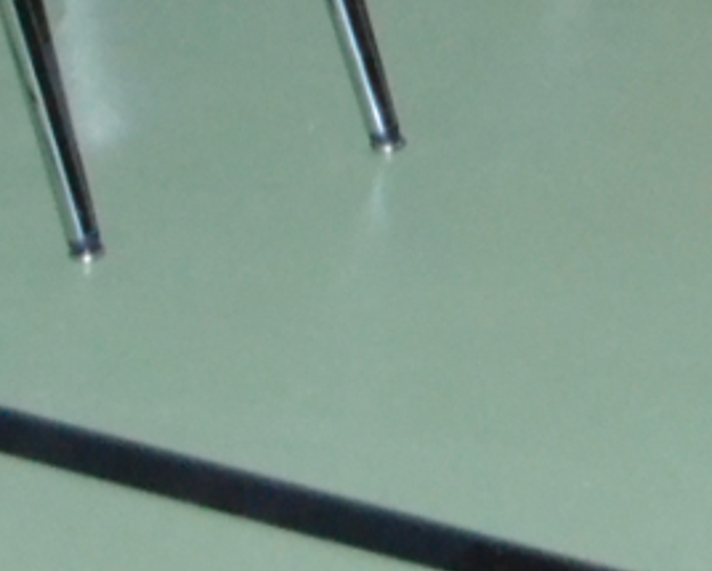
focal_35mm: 312
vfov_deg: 4.5
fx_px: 6573
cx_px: 1231
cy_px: -1745
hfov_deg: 6.1
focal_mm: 29
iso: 3200
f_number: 4.5
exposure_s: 1/60
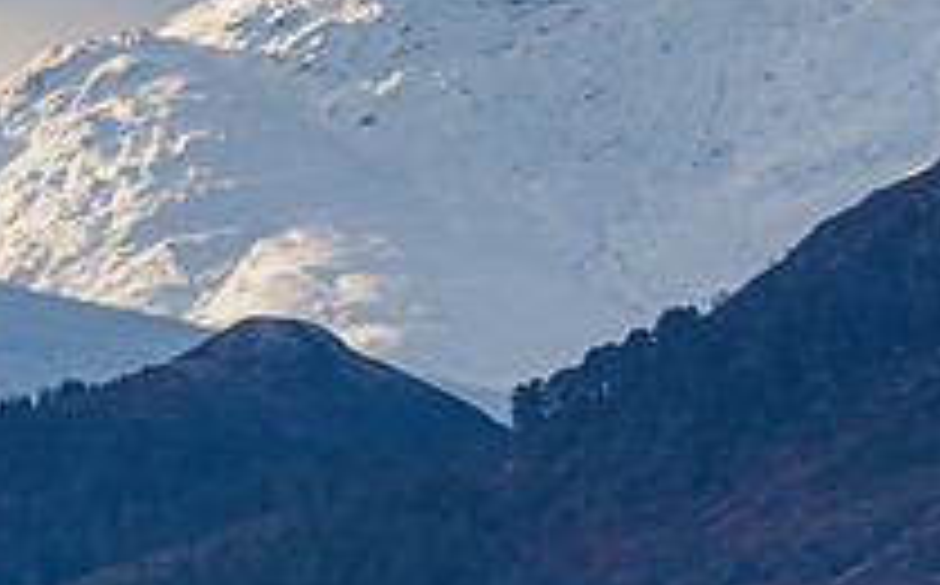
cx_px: 918
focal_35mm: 1772
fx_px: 45334
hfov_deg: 1.2
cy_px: -226
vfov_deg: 0.7
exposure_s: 1/640
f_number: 6.3
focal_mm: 300
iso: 200
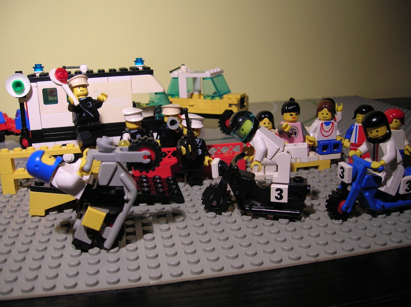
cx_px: 206
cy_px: 154
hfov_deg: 54.0
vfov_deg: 41.7
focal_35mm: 34
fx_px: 403
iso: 50
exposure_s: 1/16.6
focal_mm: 5.7
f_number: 2.9
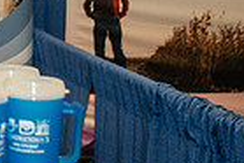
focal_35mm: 150
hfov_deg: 12.0
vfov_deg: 9.1
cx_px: -258
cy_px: -36
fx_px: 1018
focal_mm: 35
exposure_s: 1/320
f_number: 2
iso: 800
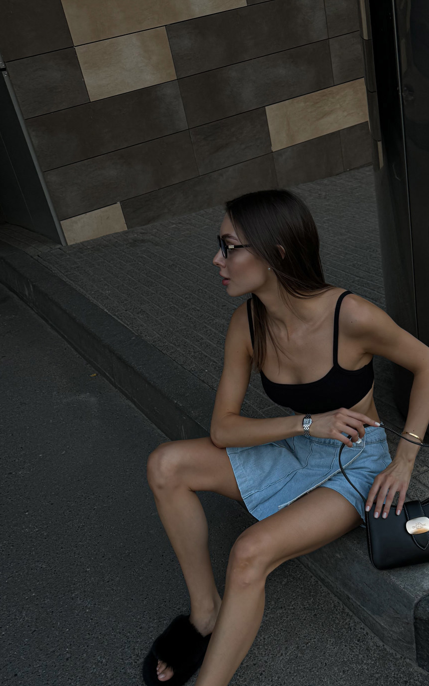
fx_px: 692
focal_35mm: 37
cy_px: 451
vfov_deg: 51.9
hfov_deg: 34.1
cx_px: 282
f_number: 1.8
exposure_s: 1/750
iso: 80
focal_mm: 6.76
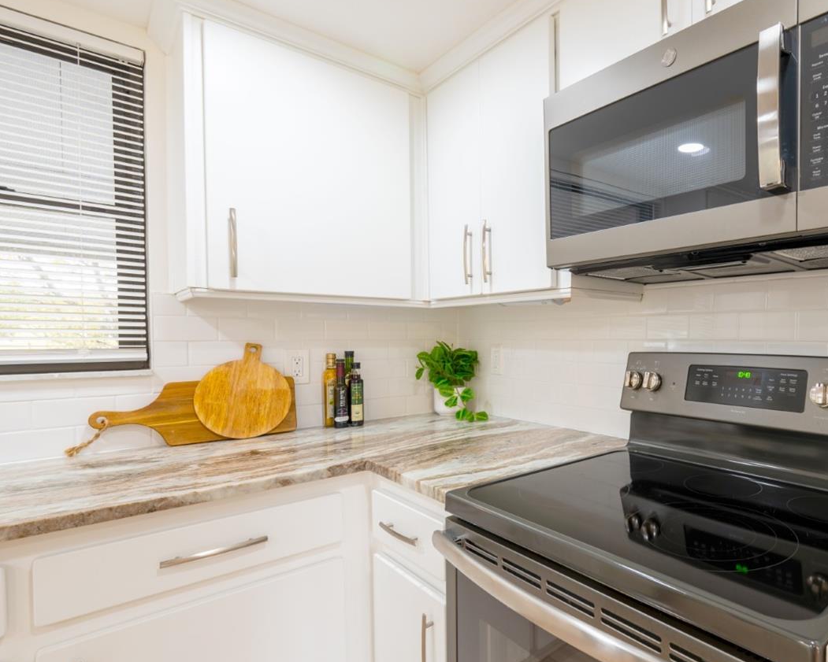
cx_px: 617
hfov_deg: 74.8
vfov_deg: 68.1
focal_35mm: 20
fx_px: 490
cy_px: 346
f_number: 8
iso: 125
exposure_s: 1/3
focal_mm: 14
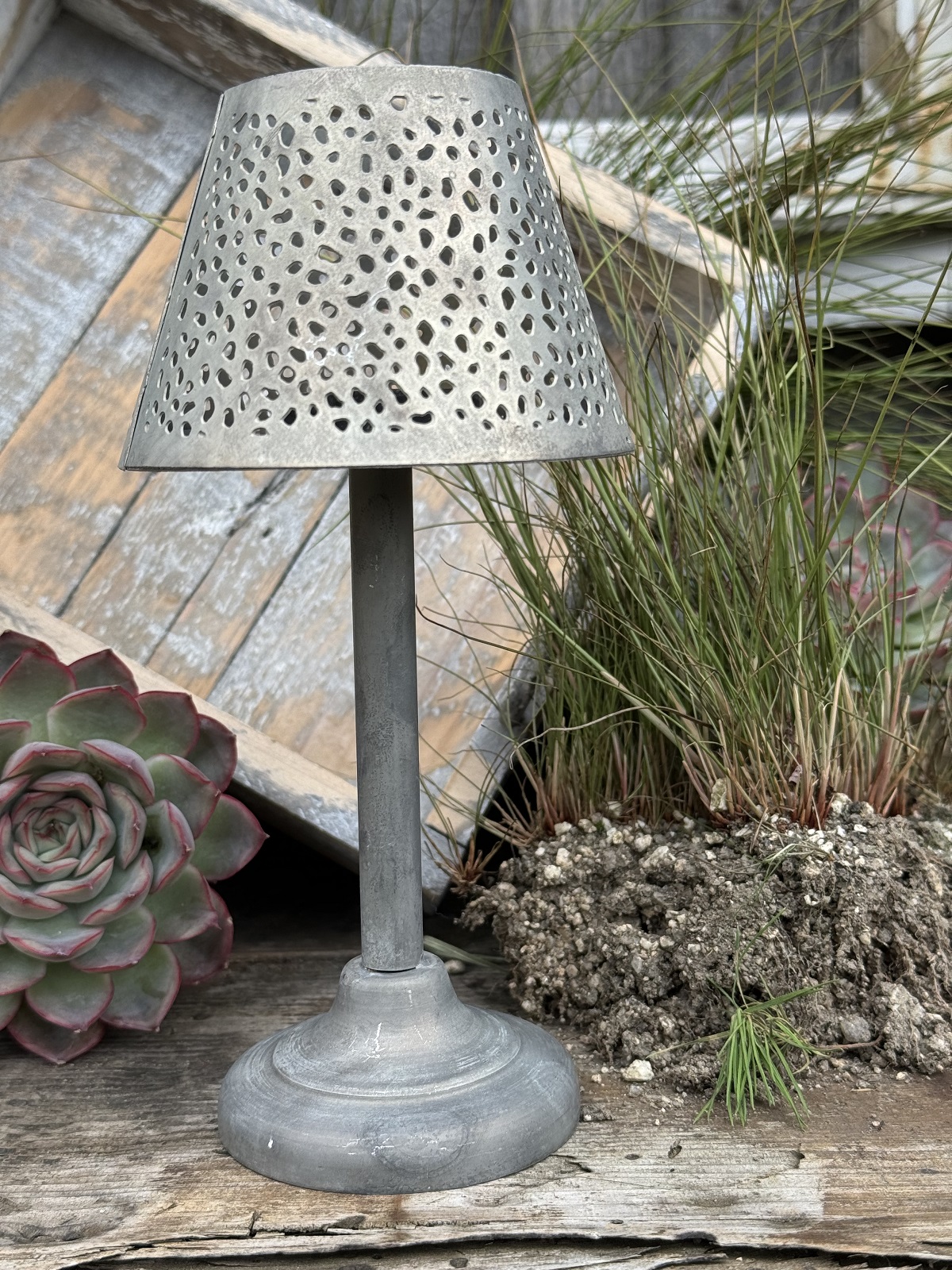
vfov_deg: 39.7
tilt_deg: -10.8
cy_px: 635
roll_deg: +0.9
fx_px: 1760
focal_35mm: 48
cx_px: 476
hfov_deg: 30.3
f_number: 1.78
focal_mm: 6.76
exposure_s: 1/888
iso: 64
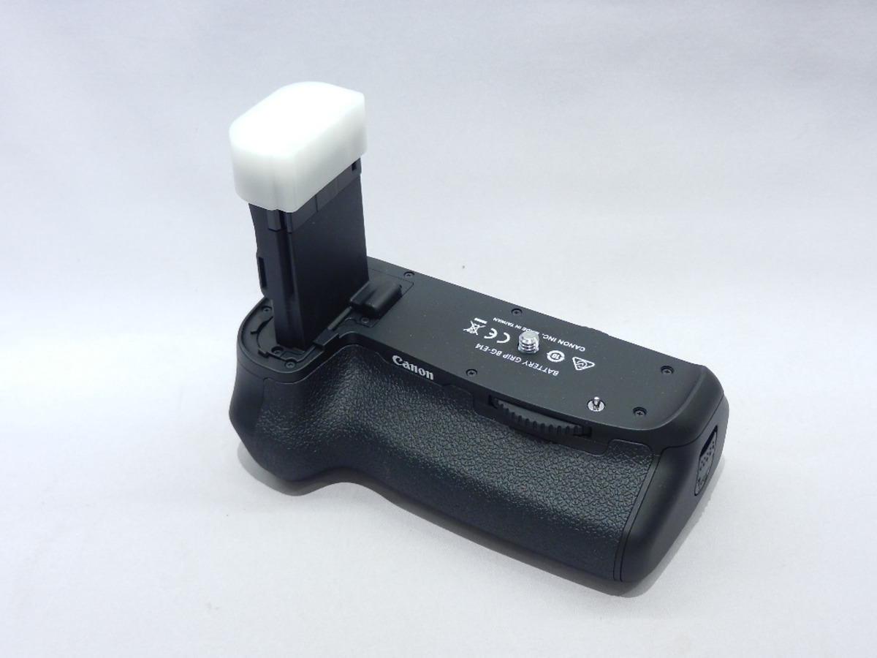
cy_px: 329
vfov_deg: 32.2
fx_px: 1140
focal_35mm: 45
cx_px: 438
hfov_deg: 42.1
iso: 160
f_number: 4.2
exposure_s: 1/40
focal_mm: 8.2
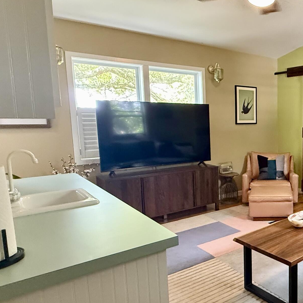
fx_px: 307
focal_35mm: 31
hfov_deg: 46.2
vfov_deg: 52.5
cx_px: 285
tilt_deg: -6.3
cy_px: 157
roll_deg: +1.3
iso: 640
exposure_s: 1/60
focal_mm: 2.22
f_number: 2.2
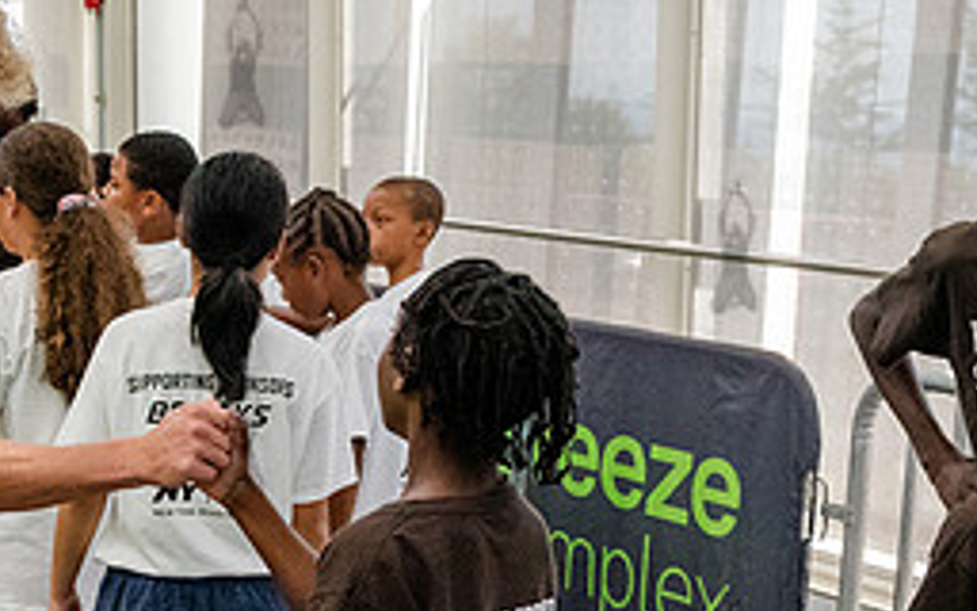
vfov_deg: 17.3
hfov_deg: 26.8
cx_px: 146
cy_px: 430
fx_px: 1997
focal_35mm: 75
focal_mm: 27
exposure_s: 1/1000
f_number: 4
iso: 6400
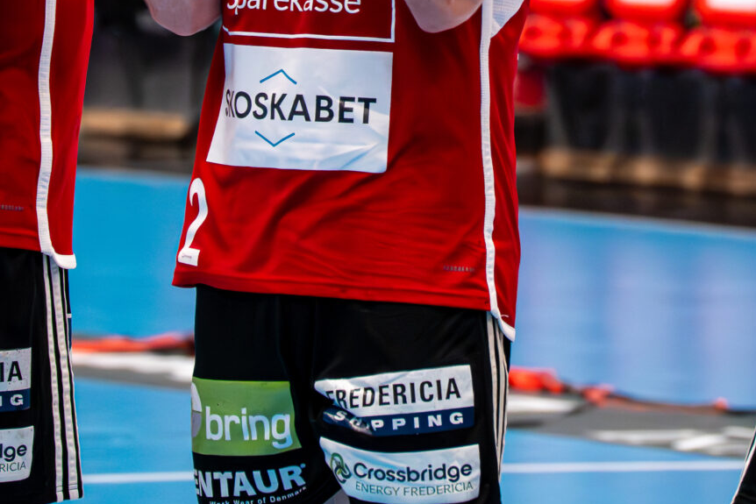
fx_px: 12160
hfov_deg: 3.6
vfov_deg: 2.4
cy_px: -97
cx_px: 526
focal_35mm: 579
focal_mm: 195
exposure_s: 1/1250
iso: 12800
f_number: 5.6
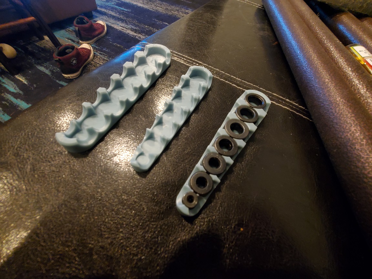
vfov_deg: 89.9
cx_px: 186
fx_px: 140
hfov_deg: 106.2
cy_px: 140
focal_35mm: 13
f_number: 2.2
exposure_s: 1/9
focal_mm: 1.8
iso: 1000
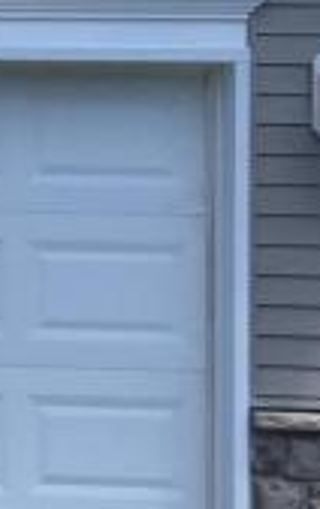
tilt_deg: +4.2
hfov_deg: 5.9
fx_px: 2589
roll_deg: -1.8
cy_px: 123
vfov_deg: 11.2
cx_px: -987
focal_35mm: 186
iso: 32
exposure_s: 1/1099
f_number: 2.2
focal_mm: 4.15
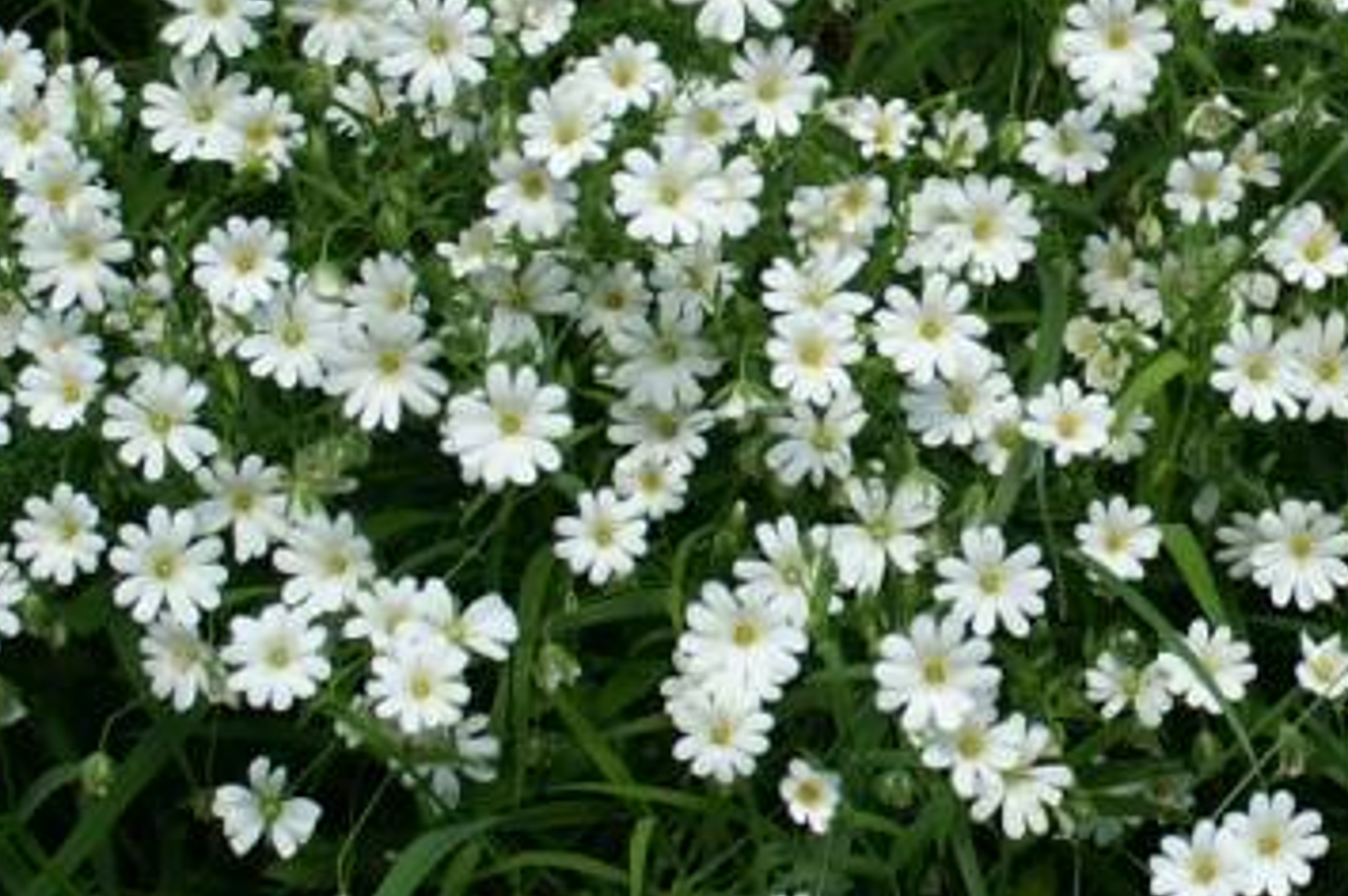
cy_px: 186
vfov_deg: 11.3
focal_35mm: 121
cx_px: 1401
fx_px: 4527
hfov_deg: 16.5
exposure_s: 1/400
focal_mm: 28
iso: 100
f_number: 5.6
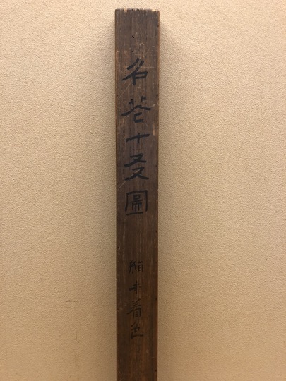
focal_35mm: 28
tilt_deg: -6.7
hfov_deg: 49.7
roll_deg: -0.6
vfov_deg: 63.4
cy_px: 190
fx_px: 308
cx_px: 143
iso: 64
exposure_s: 1/15
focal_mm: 3.99
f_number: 1.8
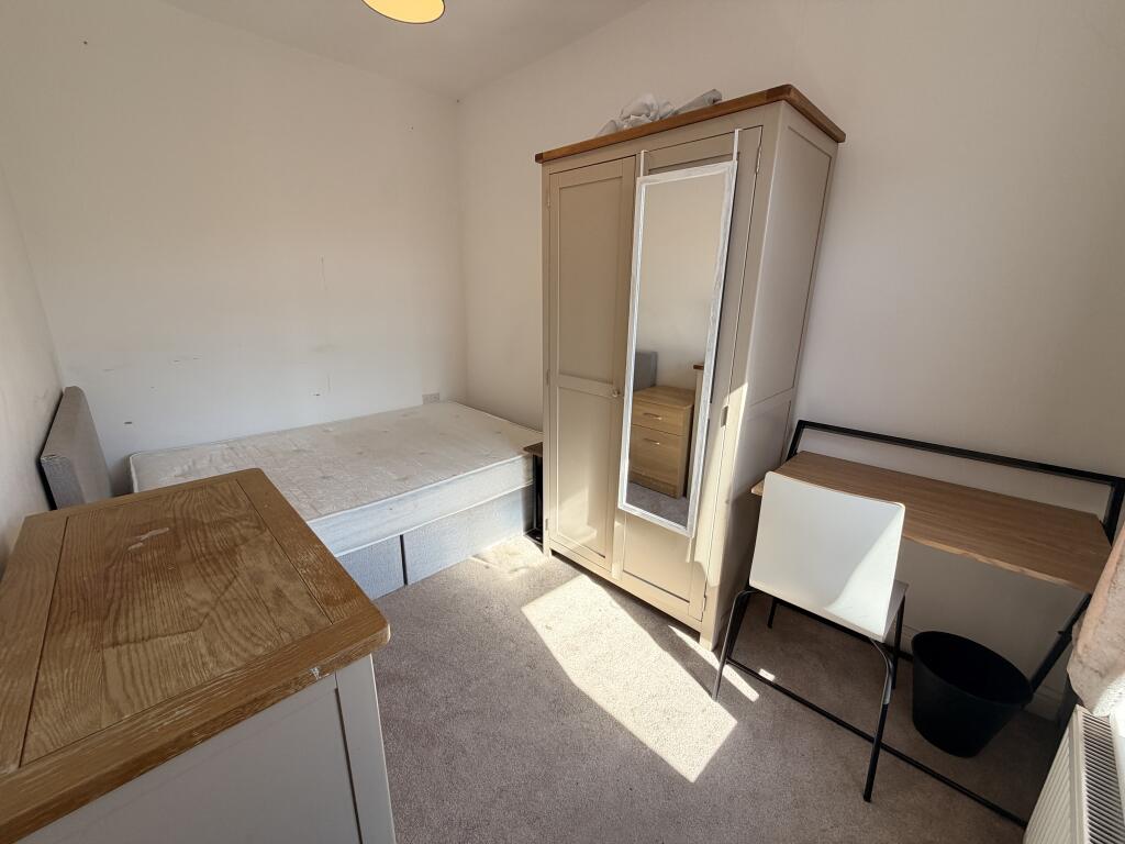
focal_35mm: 14
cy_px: 422
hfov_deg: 102.1
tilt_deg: -17.1
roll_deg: -1.5
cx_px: 562
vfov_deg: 85.7
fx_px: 455
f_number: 2.2
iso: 64
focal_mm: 2.22
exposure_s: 1/147
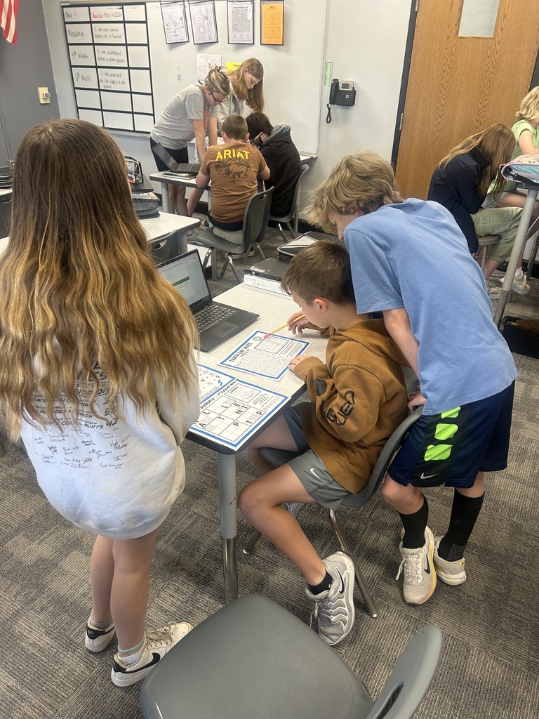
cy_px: 360
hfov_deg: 53.1
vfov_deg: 67.3
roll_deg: -1.6
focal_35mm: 26
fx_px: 540
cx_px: 270
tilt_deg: -30.6
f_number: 1.5
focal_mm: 5.7
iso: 80
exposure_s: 1/60
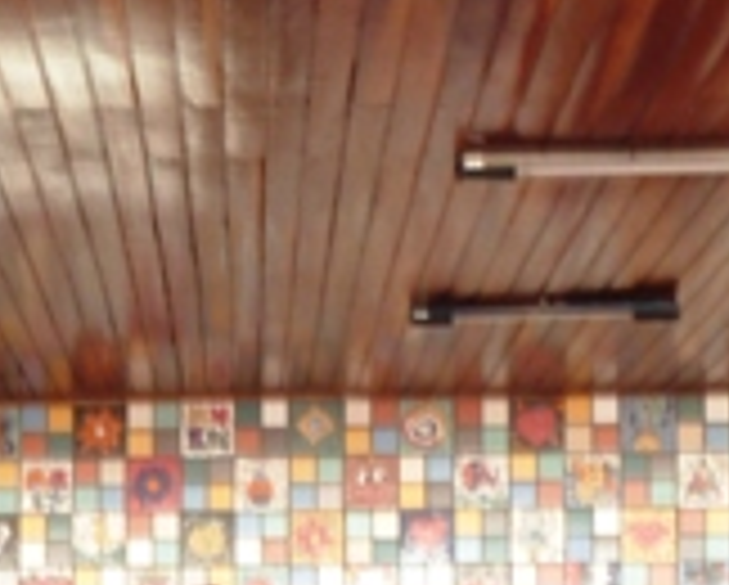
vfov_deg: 11.8
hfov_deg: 14.9
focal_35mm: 127
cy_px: 788
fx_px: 2743
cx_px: 22
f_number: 8
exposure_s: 1/4
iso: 100
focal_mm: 5.8
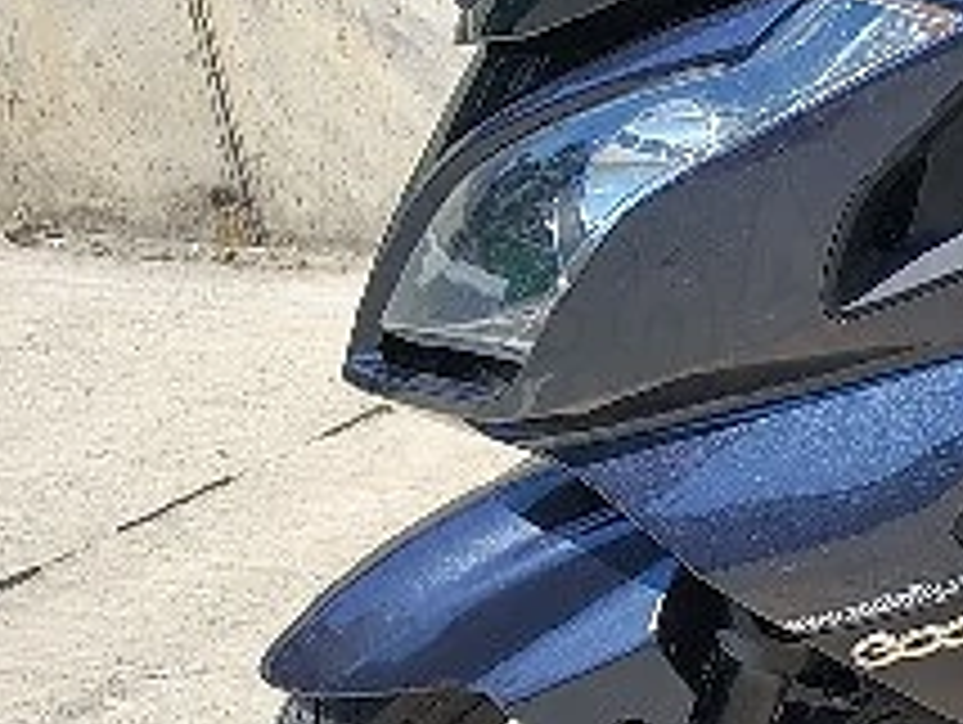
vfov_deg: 13.2
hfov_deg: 14.0
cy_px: 441
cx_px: 2088
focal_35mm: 112
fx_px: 3119
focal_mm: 5.56
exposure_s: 1/2000
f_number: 1.8
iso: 100
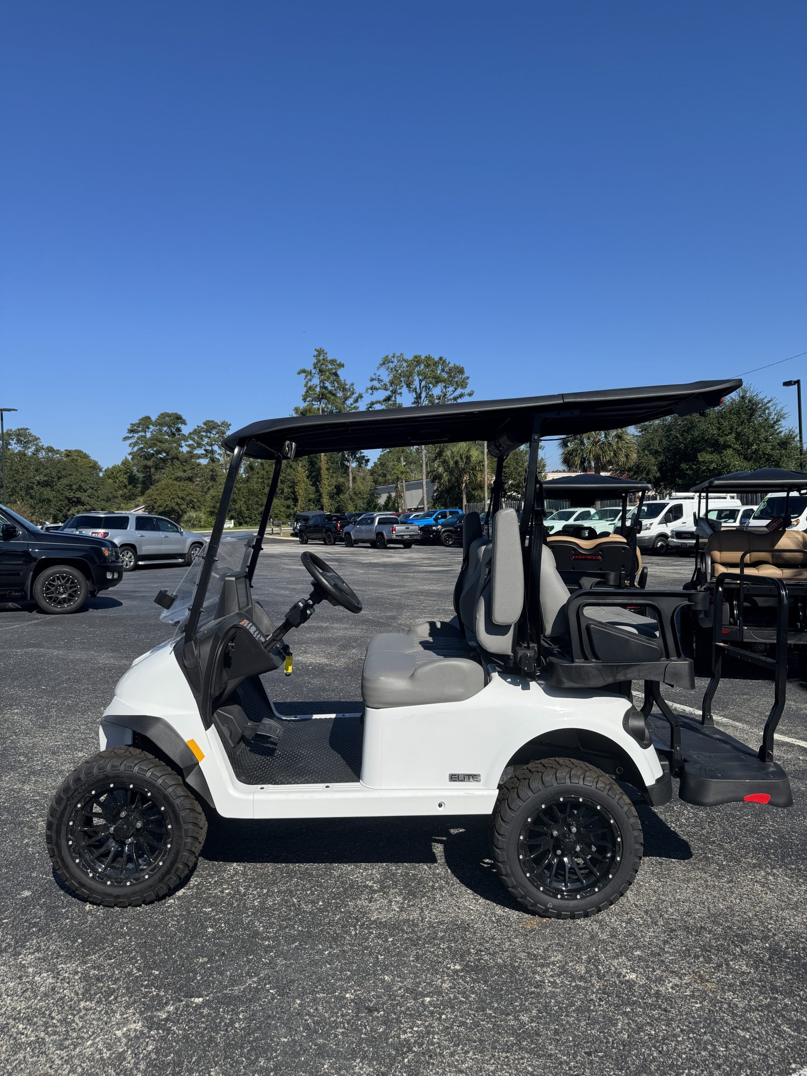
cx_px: 404
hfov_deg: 56.8
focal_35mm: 24
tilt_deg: -1.1
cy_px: 538
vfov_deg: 71.6
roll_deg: +2.5
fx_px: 746
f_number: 1.78
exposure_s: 1/4608
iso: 80
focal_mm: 6.76
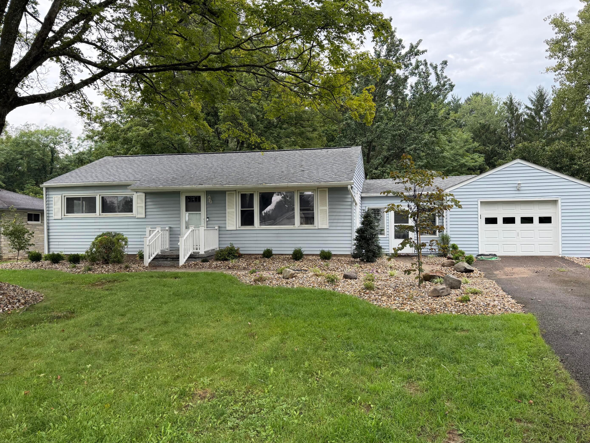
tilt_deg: +1.0
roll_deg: +0.3
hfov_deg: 67.3
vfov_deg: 53.1
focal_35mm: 26
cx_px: 305
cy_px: 219
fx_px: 443
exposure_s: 1/1314
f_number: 1.78
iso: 100
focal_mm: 6.76
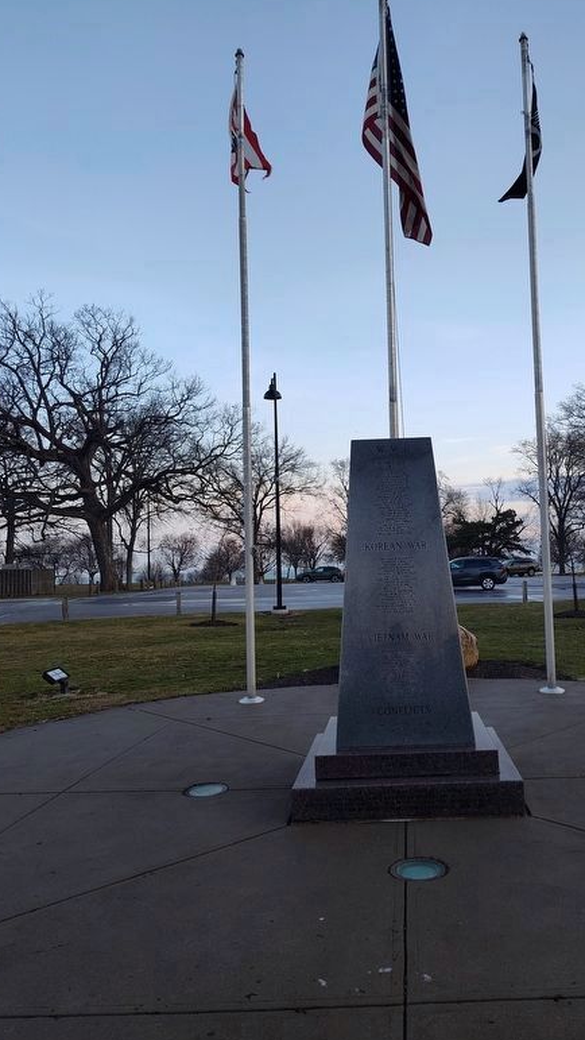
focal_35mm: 26
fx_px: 717
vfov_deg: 71.9
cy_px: 519
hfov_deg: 43.8
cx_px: 387
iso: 100
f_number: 1.8
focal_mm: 5.56
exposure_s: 1/218
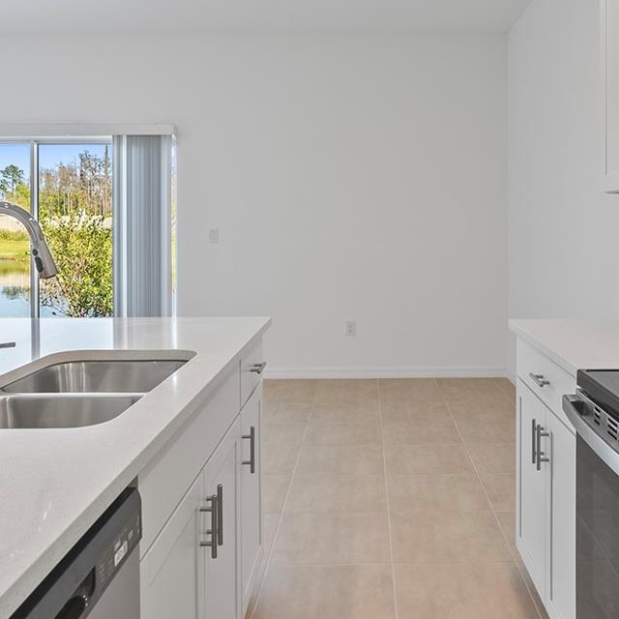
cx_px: 387
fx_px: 688
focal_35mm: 34
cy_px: 207
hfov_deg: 48.0
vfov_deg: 47.7
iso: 400
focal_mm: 16
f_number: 8
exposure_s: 1/10
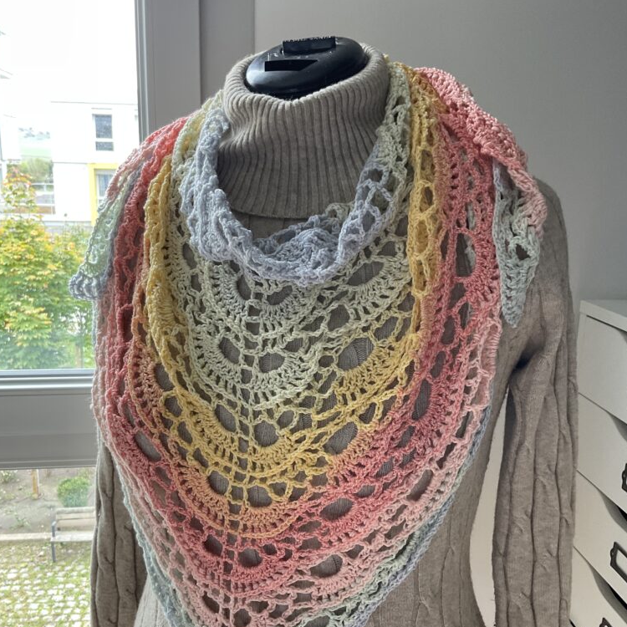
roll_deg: -1.2
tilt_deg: -14.5
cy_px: 359
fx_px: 717
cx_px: 312
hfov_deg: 47.2
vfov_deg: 47.1
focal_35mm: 35
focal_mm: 3
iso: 50
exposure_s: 1/60
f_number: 1.8
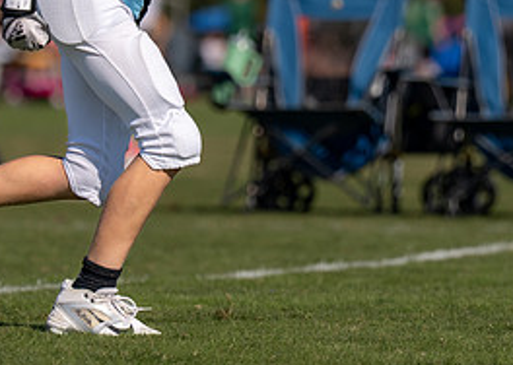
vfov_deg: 3.1
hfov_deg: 4.4
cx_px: 151
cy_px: -12
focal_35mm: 457
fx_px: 6652
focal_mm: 144
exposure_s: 1/4000
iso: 100
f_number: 2.8
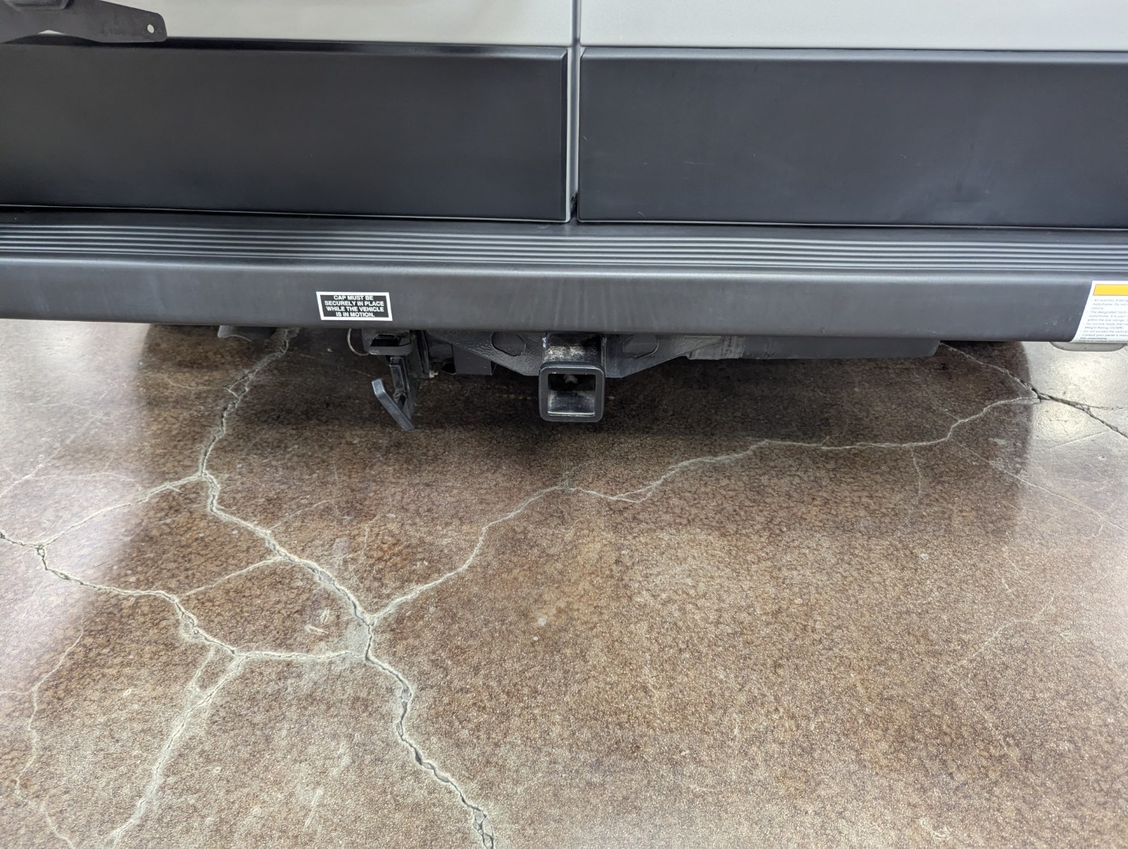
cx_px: 564
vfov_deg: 56.9
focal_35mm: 24
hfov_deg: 71.5
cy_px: 424
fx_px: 783
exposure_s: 1/120
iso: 532
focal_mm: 6.81
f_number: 1.85
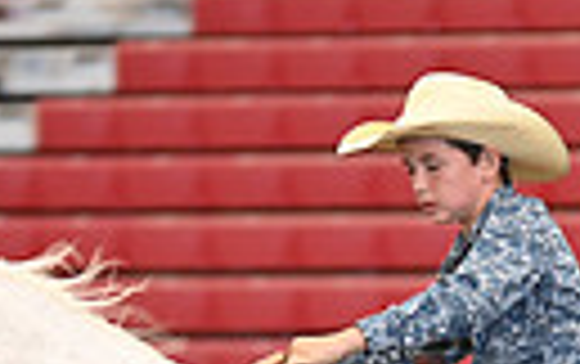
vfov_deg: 1.6
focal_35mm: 803
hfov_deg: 2.6
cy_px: 735
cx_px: 486
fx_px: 12710
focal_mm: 175
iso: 1600
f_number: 3.2
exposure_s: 1/250
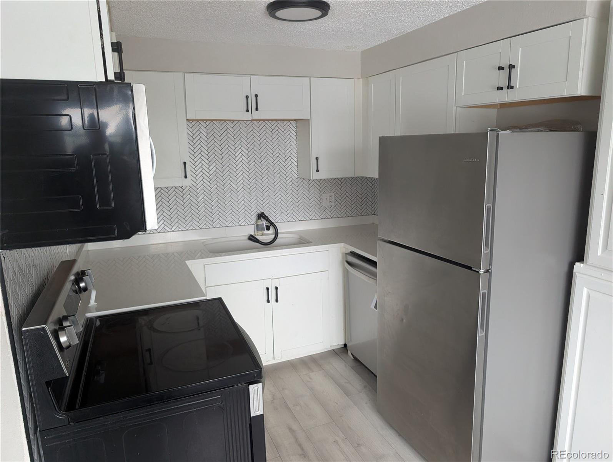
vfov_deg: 56.9
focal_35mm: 24
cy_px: 231
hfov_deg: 71.5
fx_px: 426
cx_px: 306
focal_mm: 6.9
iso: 1522
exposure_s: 1/1167
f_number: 1.68
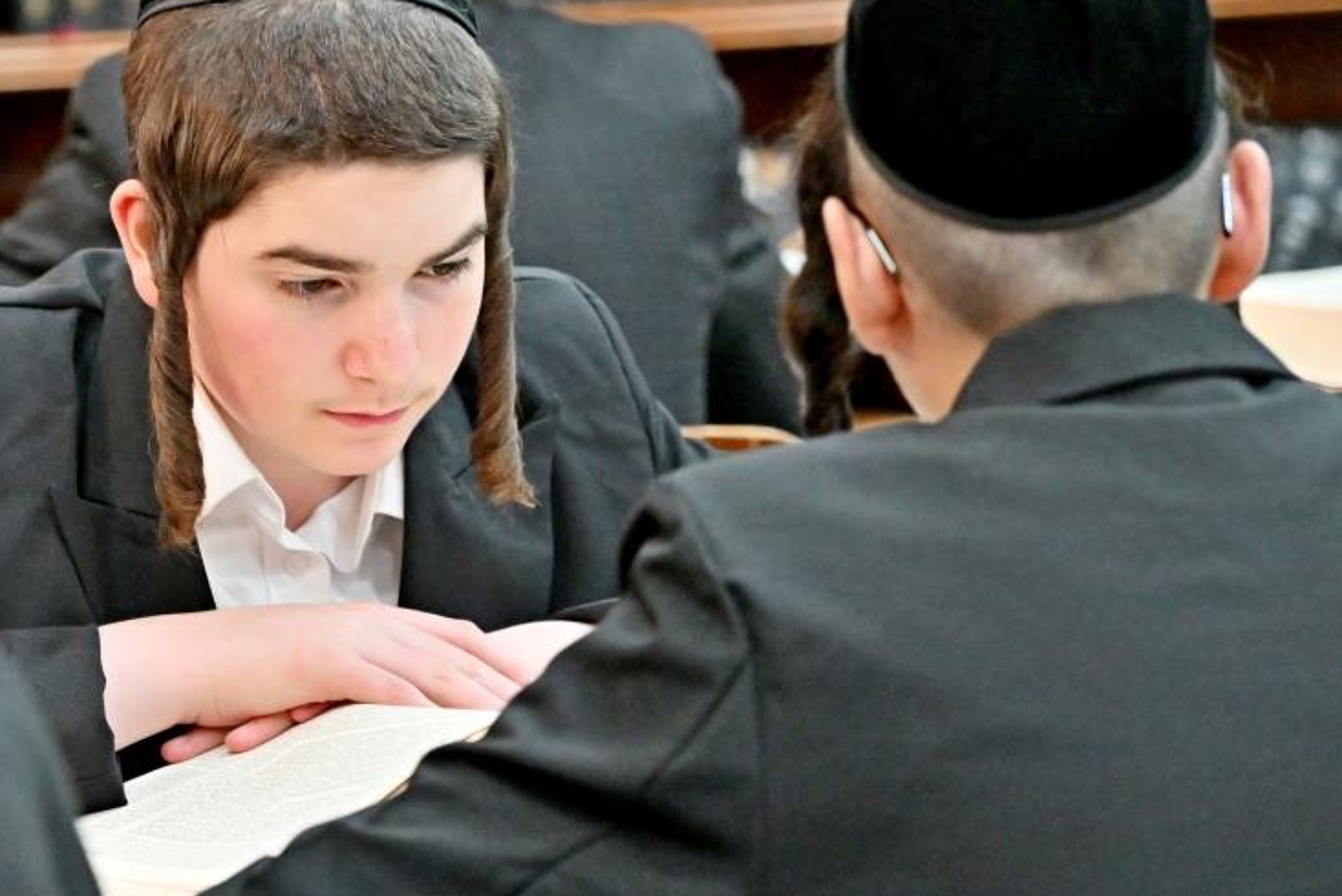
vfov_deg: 5.5
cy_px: 403
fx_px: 9360
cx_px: 428
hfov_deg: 8.2
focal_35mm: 251
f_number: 4
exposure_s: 1/250
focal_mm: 120
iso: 1600
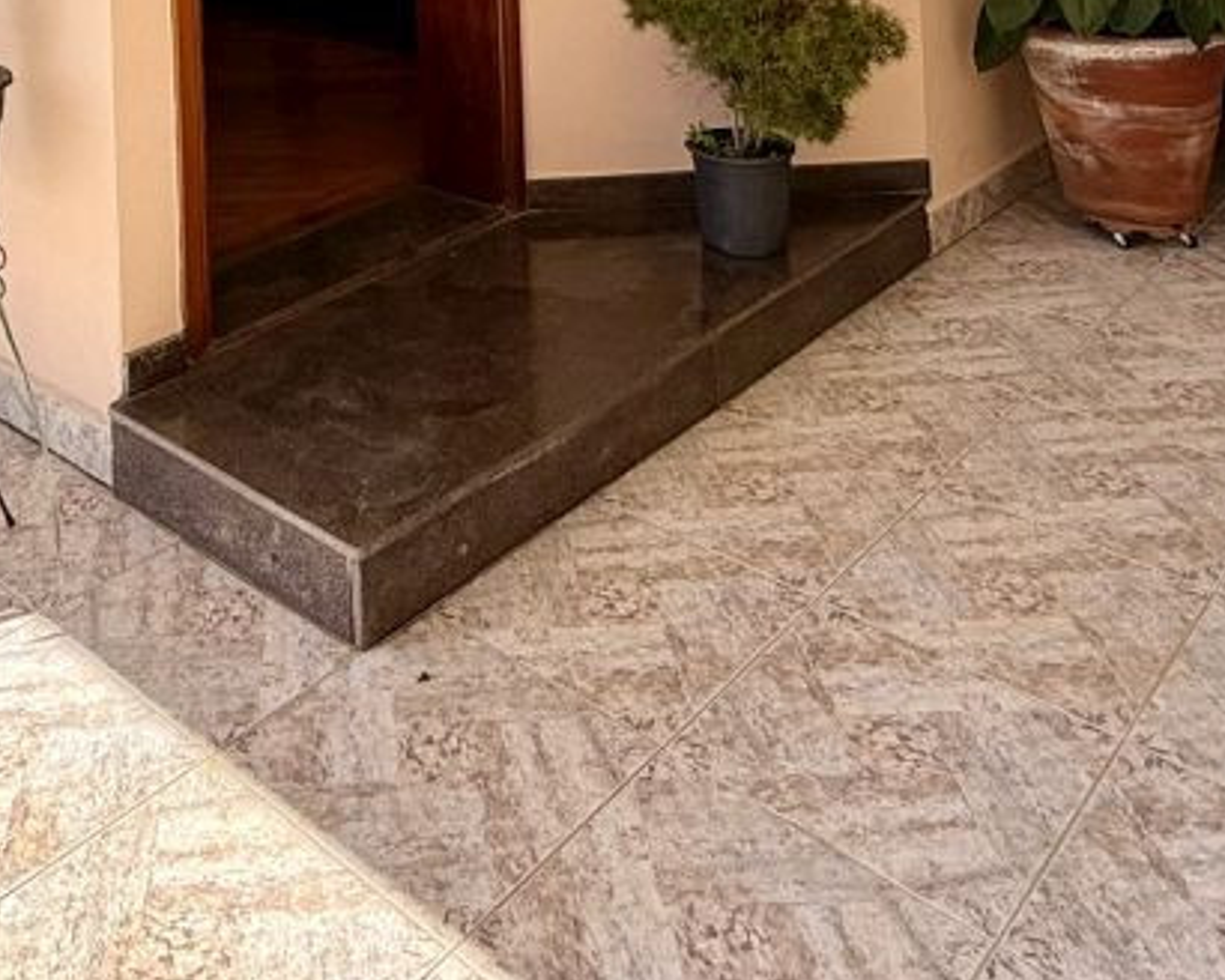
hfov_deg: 45.4
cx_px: 324
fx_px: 1414
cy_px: -321
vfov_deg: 29.8
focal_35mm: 39
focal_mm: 2.22
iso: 50
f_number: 2.2
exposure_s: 1/514
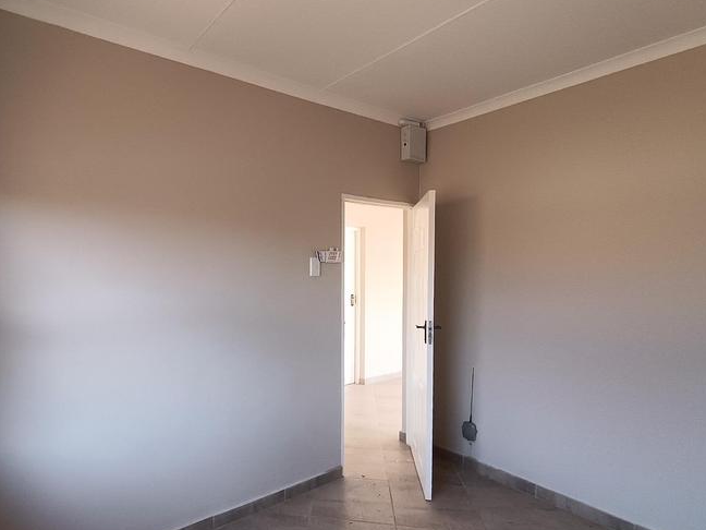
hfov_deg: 77.9
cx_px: 276
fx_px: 428
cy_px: 293
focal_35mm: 21
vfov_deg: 63.3
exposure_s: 1/100
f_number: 2.2
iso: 211
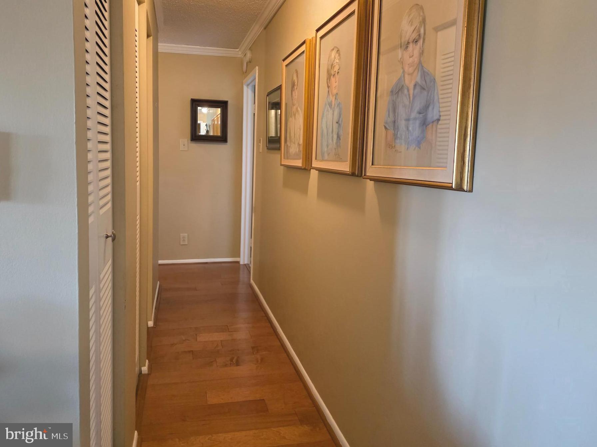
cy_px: 224
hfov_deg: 73.9
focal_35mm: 23
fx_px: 397
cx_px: 298
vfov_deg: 58.9
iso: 1000
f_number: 1.7
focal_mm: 6.3
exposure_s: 1/120
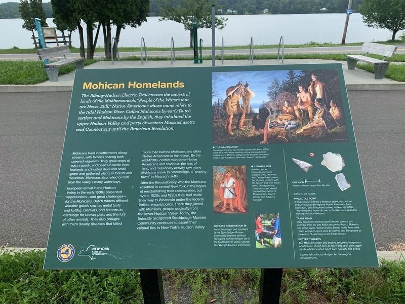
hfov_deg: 67.3
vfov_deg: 53.1
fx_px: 304
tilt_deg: -24.4
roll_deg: +1.0
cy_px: 152
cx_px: 202
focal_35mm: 26
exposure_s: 1/945
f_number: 1.8
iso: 25
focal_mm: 4.25
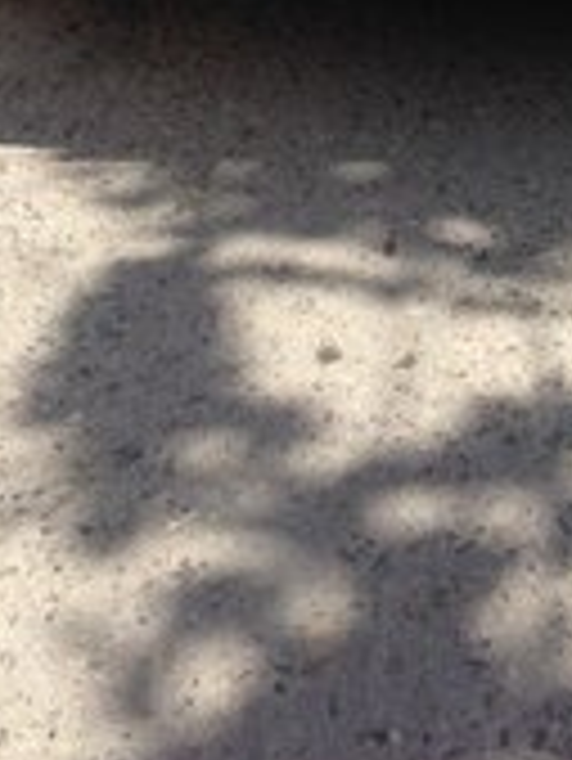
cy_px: -261
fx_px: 2134
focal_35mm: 97
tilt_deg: -2.4
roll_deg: -3.8
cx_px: 464
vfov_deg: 18.6
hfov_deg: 15.2
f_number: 2.4
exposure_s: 1/1205
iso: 50
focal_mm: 4.12
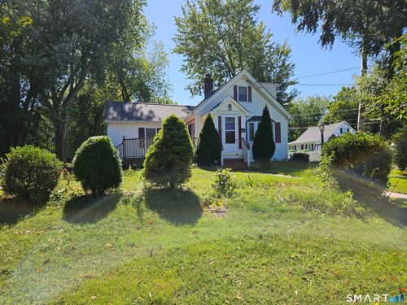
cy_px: 152
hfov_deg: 73.9
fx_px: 270
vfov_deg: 58.9
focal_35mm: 23
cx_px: 204
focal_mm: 5.4
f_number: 1.8
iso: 25
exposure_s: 1/1170
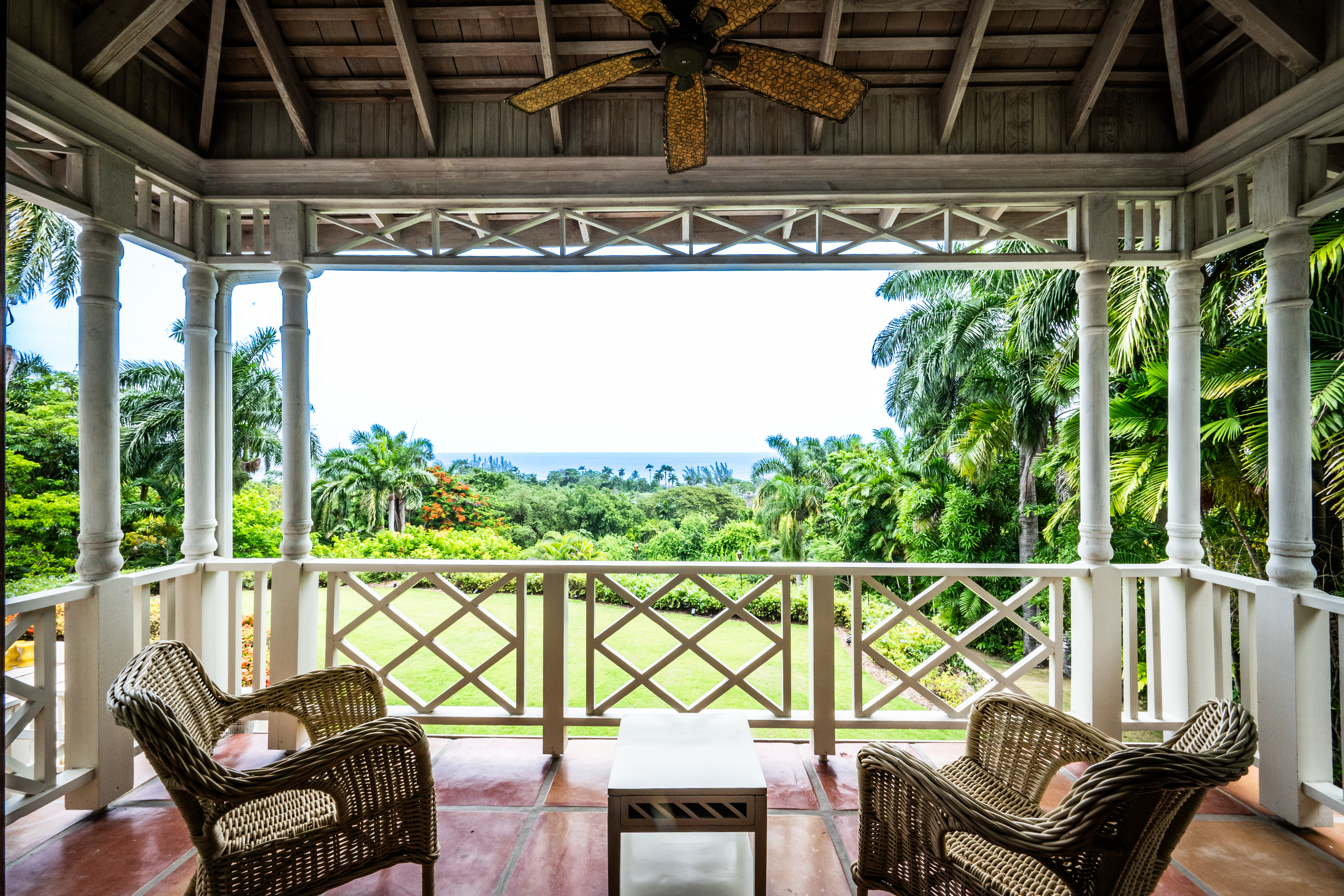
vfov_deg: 81.2
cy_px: 448
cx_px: 672
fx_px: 523
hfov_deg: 104.3
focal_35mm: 14
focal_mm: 14
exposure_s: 1/100
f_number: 20
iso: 800
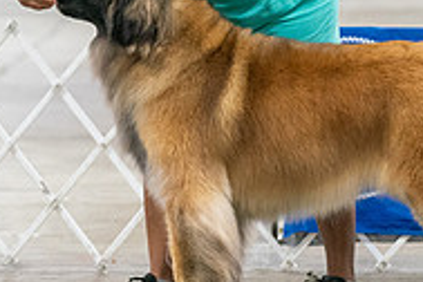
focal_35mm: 494
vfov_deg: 2.8
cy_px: -2
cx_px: 133
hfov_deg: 4.2
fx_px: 5804
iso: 5000
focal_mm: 138
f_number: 2.8
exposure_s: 1/200
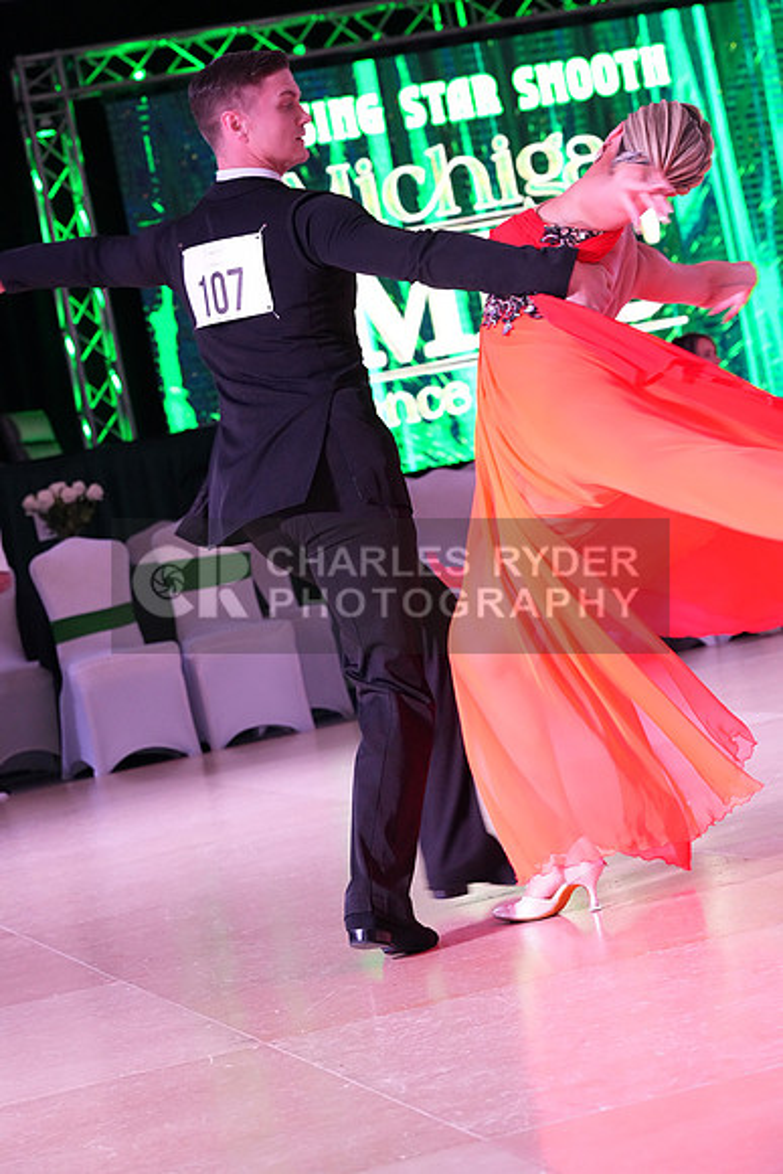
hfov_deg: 13.0
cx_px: 392
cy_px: 587
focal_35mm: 105
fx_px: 3423
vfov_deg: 19.5
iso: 5000
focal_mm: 105
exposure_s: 1/250
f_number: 6.3
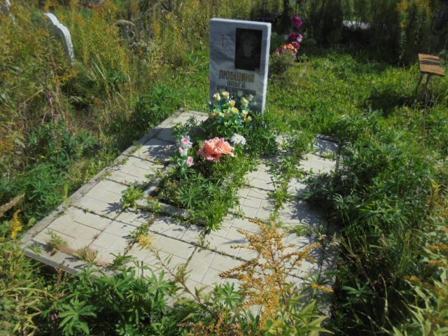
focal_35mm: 26
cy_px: 168
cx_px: 224
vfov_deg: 53.1
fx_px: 336
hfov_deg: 67.3
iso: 100
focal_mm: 4.6
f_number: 3.5
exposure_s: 1/1000
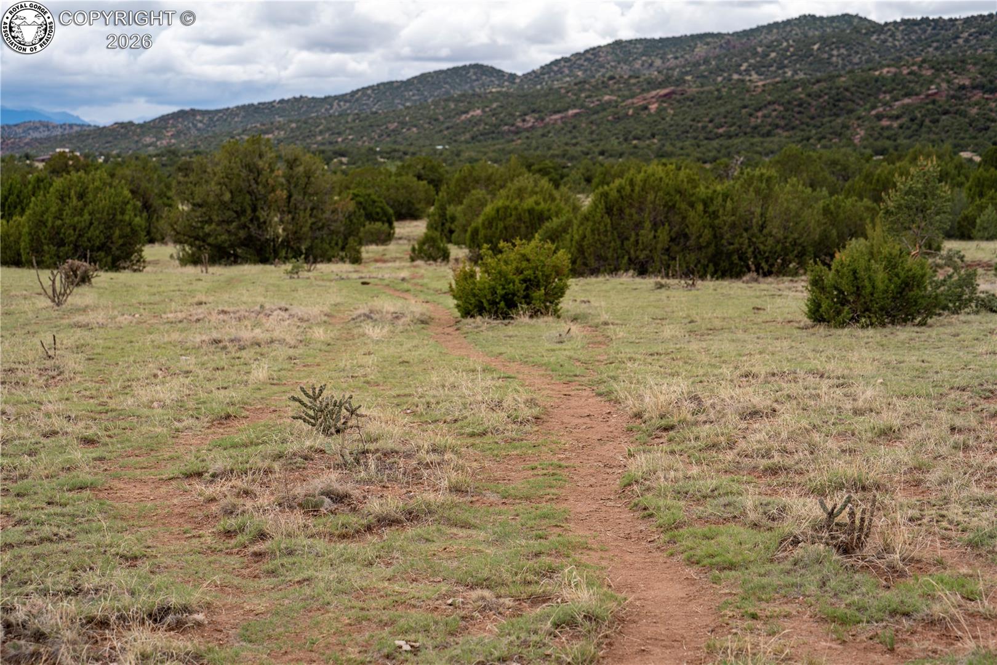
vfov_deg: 19.5
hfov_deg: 28.8
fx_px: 1938
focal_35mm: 70
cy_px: 332
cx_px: 498
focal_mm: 70
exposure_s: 1/400
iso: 200
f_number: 5
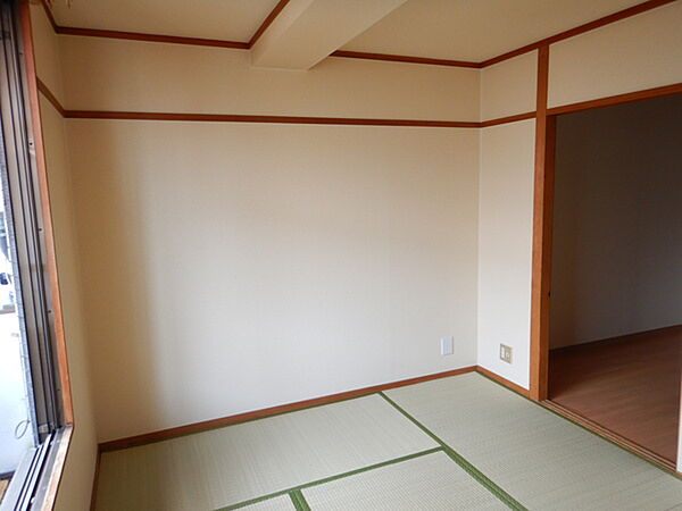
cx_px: 341
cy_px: 256
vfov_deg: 56.8
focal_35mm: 24
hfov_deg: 71.6
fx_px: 473
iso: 160
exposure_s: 1/30
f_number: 2.8
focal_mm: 4.3
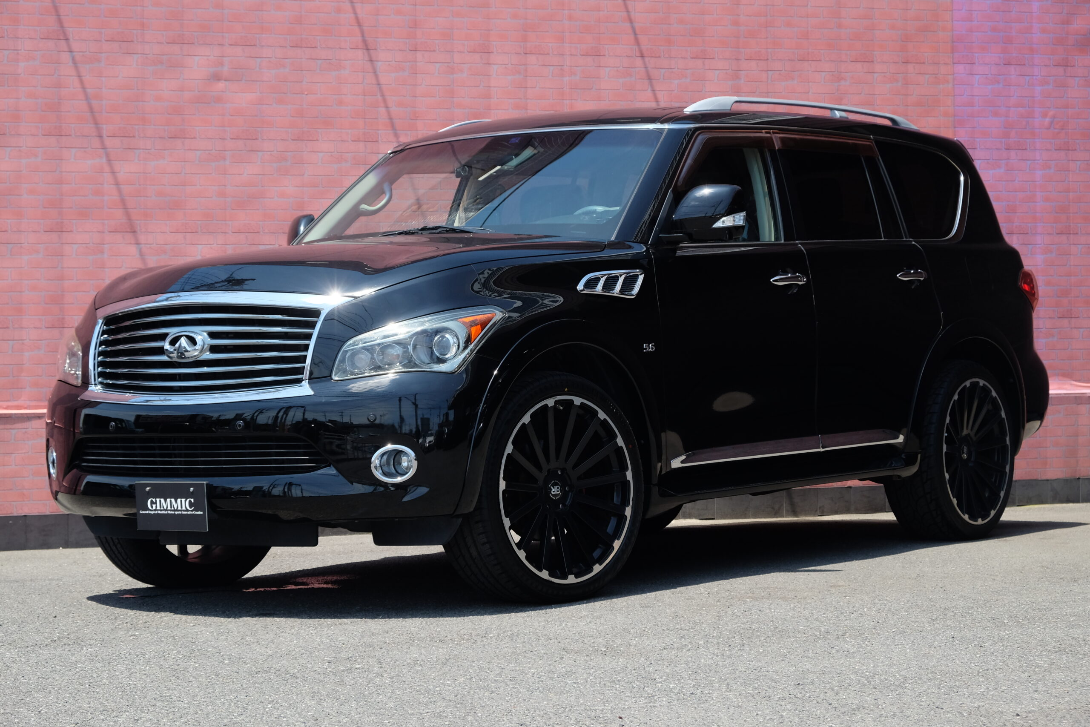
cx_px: 545
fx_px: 2513
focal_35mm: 83
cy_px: 364
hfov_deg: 24.5
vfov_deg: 16.5
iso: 400
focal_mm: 55
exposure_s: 1/420
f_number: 7.1
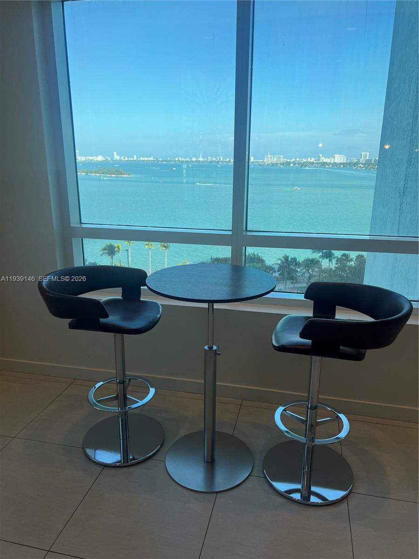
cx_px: 210
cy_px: 280
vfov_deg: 67.3
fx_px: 420
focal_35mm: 26
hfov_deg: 53.1
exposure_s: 1/471
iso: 50
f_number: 1.5
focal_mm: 5.7
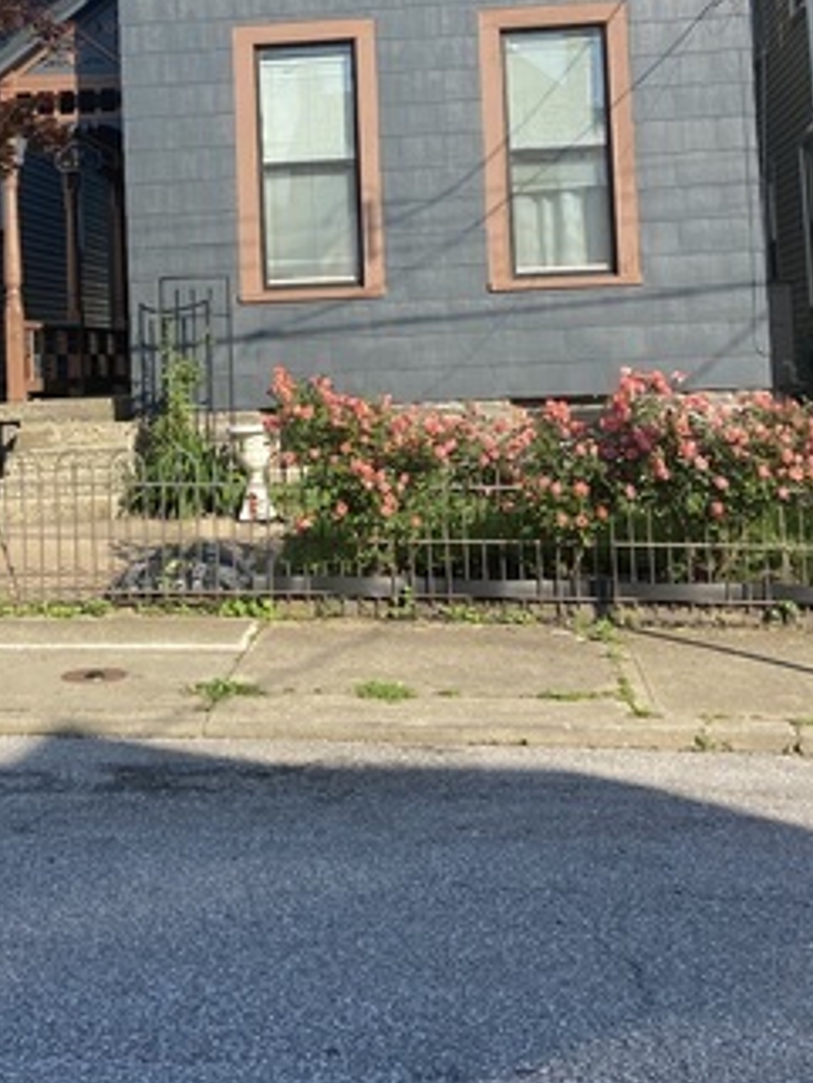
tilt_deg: +2.5
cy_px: 275
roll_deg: +2.7
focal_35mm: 54
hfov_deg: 26.9
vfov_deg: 34.8
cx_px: 277
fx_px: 1690
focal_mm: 4.25
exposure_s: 1/1727
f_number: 1.8
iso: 32
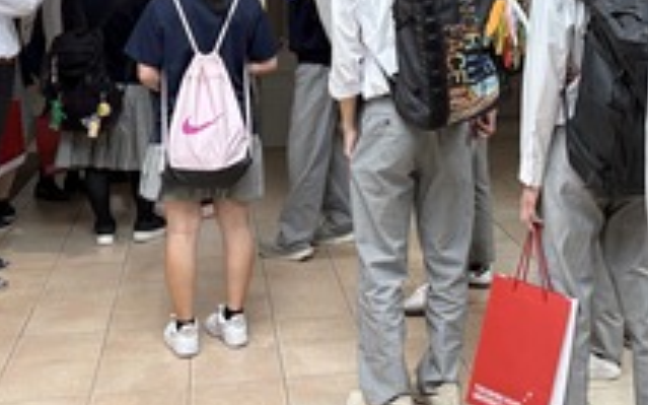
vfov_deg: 19.9
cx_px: 456
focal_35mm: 62
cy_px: -49
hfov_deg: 32.6
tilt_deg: -0.4
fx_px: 1095
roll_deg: +0.1
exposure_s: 1/60
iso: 80
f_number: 1.6
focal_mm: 5.96
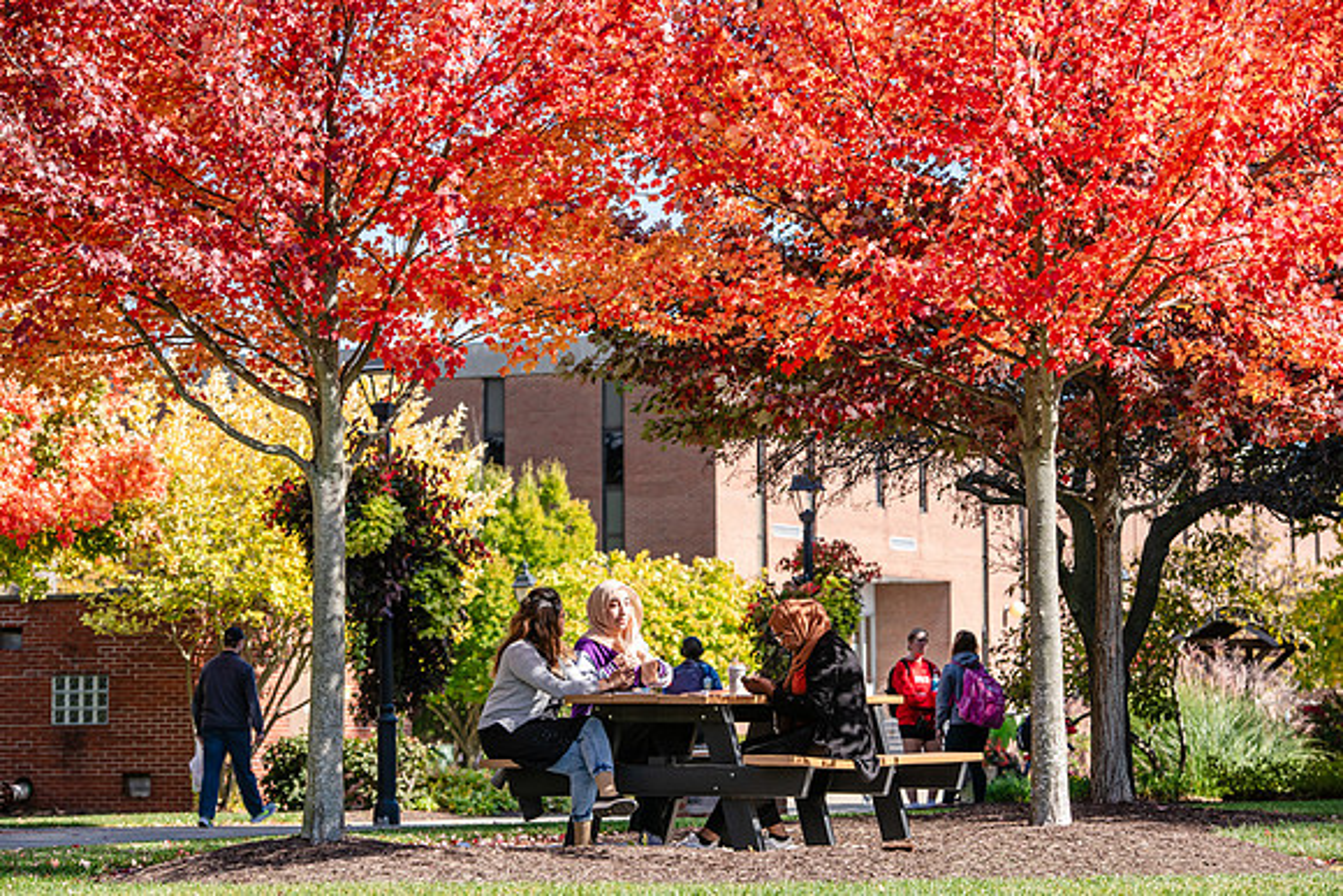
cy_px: 448
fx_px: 4104
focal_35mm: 110
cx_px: 672
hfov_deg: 18.6
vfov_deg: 12.5
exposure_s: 1/320
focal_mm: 110
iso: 160
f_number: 5.6
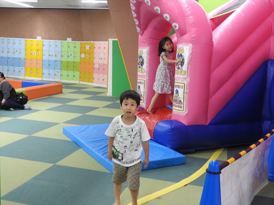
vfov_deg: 36.0
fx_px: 317
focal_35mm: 40
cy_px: 102
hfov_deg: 46.8
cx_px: 137
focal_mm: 7.2
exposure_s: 1/30
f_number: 3.8
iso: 400
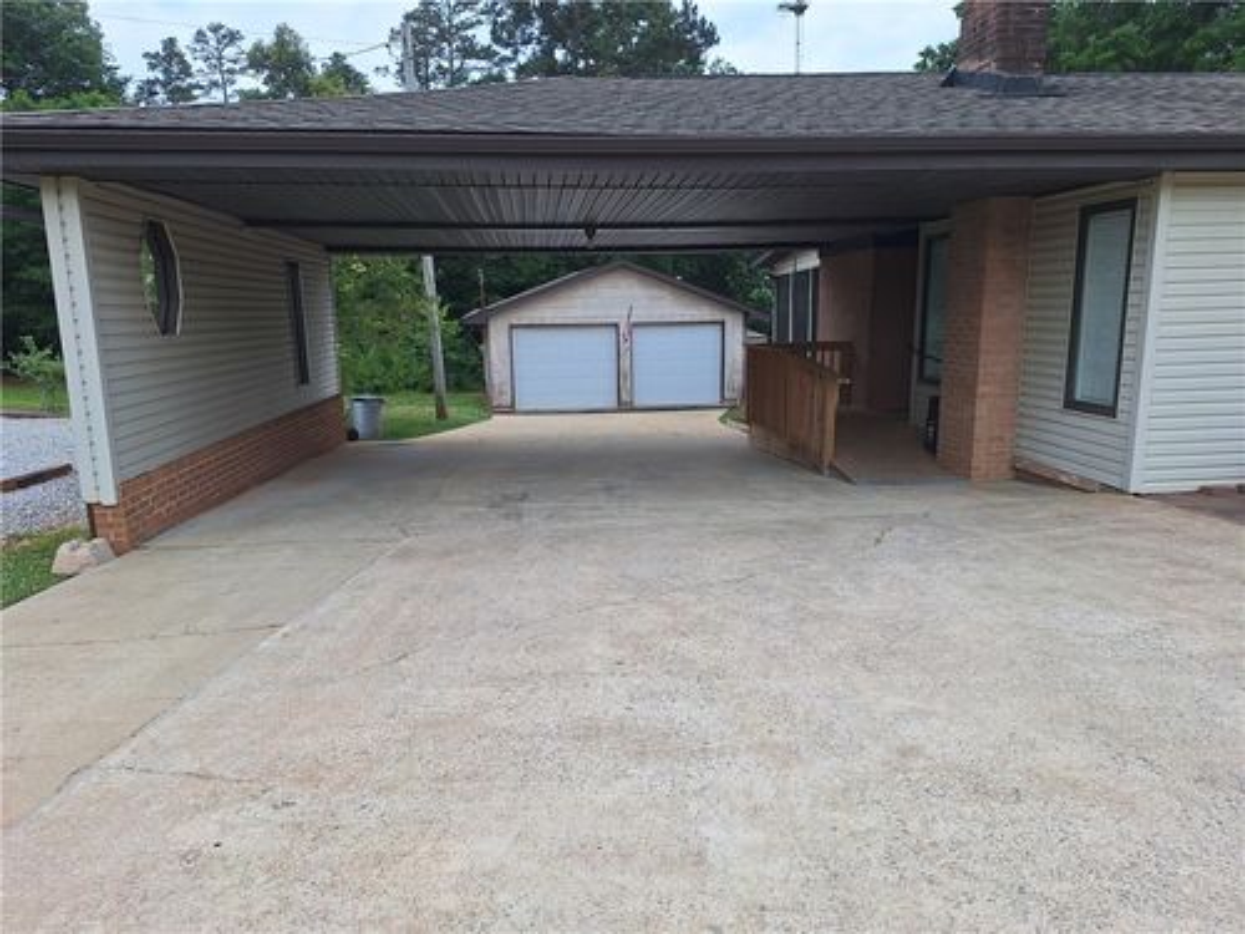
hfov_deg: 73.9
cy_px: 467
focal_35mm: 23
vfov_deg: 58.9
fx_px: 827
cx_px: 622
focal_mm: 5.54
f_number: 1.8
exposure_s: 1/2119
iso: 40
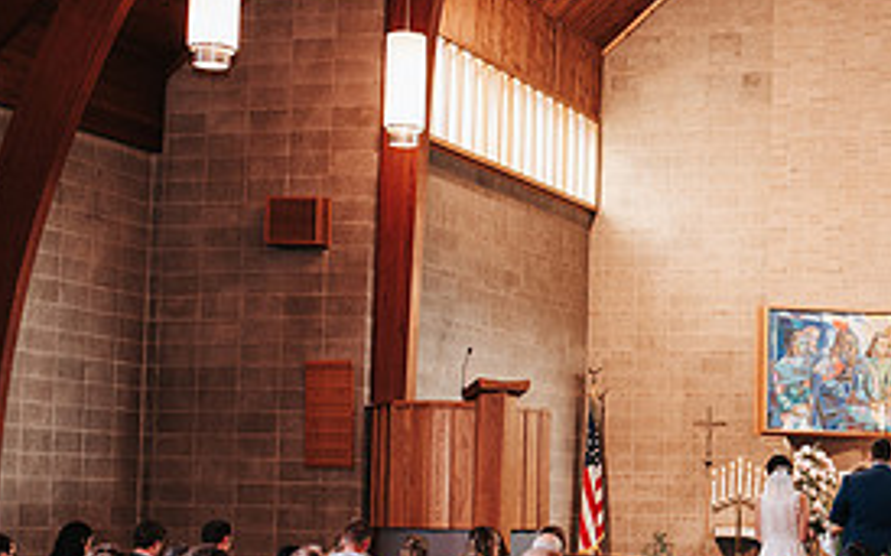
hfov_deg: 24.9
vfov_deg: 16.5
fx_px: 1918
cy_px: 376
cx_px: 898
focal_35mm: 79
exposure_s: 1/125
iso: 1000
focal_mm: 35
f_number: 3.2
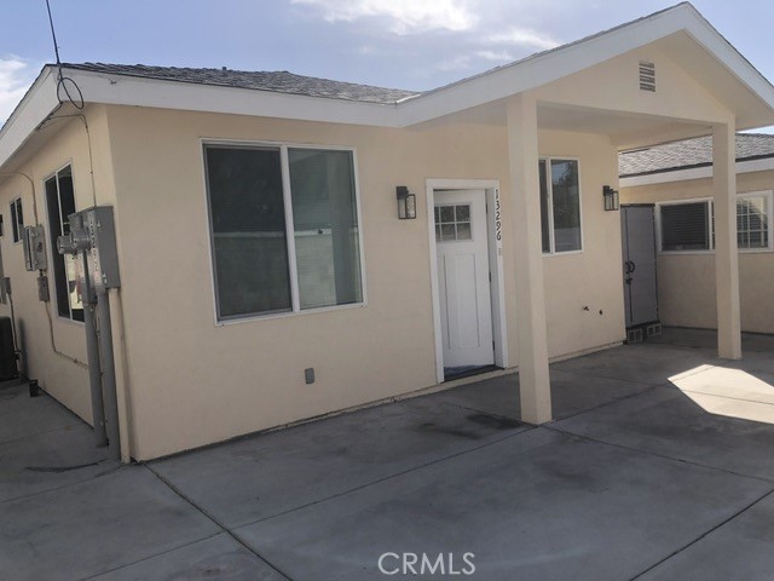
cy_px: 290
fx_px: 626
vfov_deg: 49.7
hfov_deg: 63.4
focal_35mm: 28
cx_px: 387
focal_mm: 4
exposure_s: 1/1799
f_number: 1.8
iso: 20
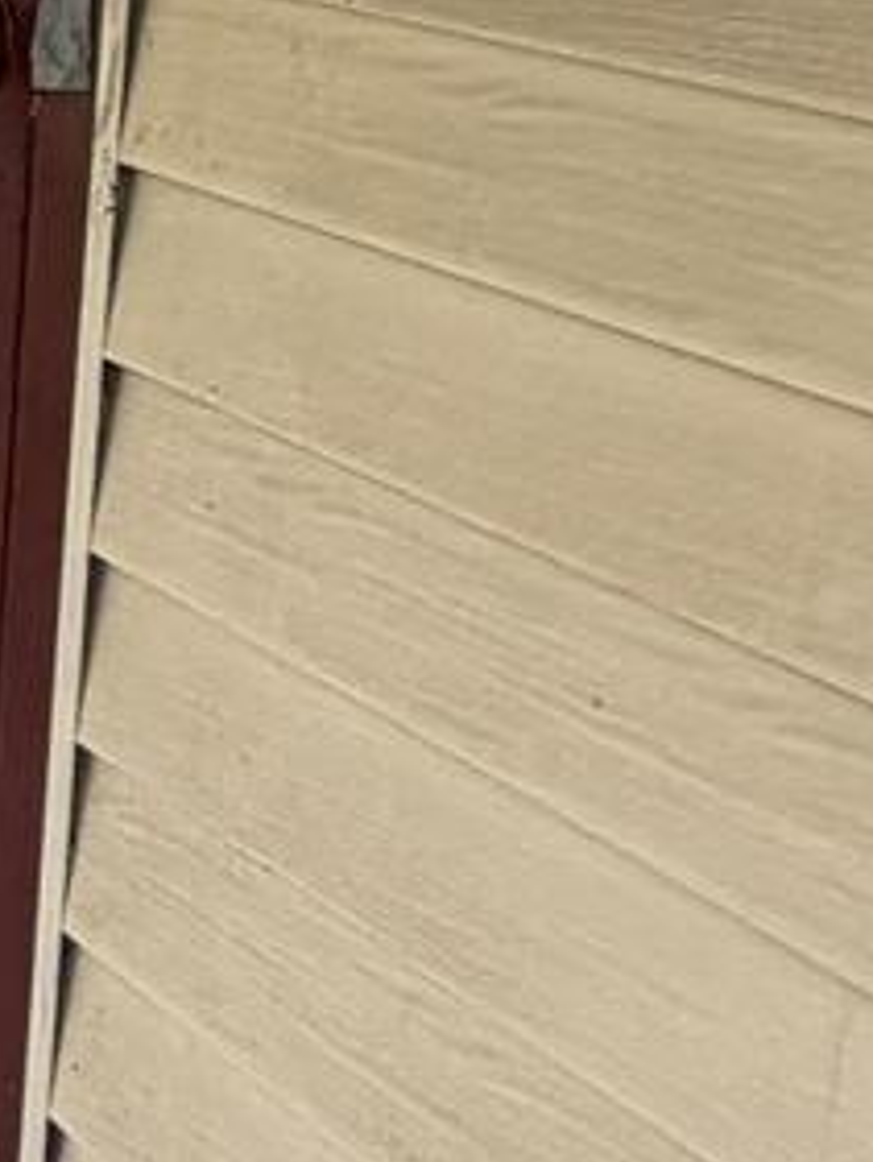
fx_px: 3427
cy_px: -19
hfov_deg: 11.2
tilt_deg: -5.6
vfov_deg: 18.7
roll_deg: -1.6
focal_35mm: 102
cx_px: -1432
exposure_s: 1/726
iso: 40
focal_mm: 2.22
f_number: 2.2
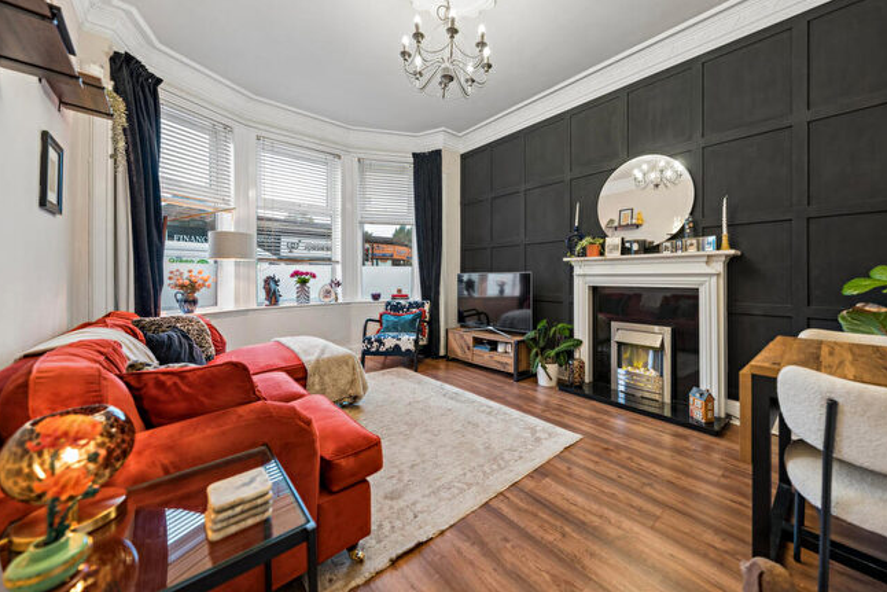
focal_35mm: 13
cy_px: 275
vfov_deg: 85.3
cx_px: 472
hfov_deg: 108.2
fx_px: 320
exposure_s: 1/40
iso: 400
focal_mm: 12
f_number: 3.2
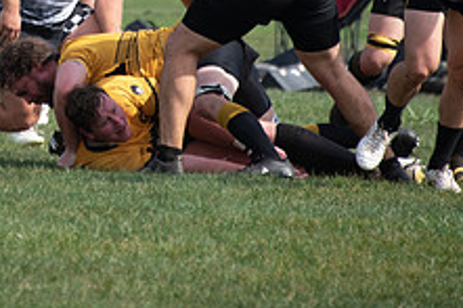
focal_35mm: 870
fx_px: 11181
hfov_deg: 2.4
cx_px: 14
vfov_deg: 1.6
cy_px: -53
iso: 400
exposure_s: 1/2500
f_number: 6.3
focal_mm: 300
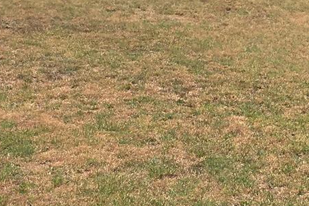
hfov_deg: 15.0
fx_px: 1150
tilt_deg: -7.7
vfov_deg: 10.2
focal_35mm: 134
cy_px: 63
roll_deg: -2.1
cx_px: 306
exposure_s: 1/1876
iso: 25
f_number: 2.2
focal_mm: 4.15
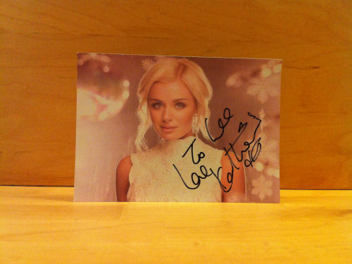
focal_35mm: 35
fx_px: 356
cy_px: 132
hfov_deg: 52.6
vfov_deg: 40.7
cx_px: 176
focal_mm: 3.85
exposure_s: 1/17
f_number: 2.8
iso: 250
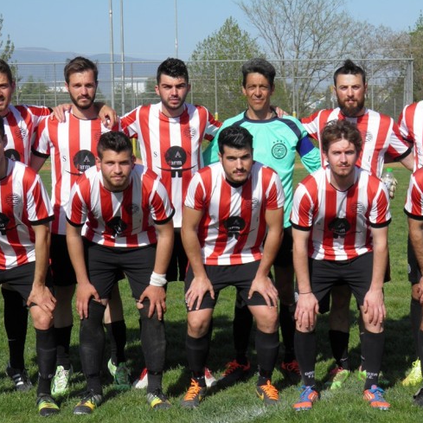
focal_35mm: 87
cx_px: 238
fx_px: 1203
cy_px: 210
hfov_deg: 19.9
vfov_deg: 19.9
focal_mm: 13.2
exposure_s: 1/400
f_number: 5.5
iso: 50
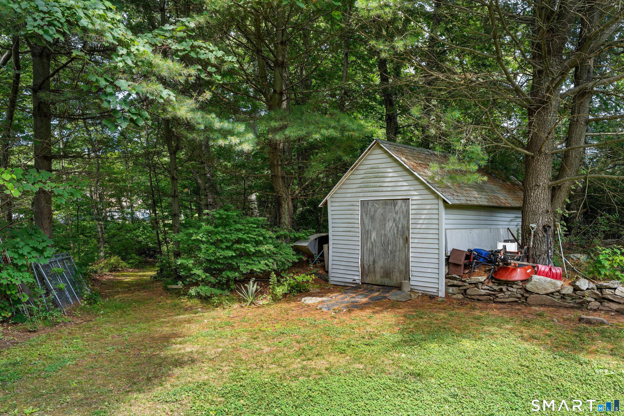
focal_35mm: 25
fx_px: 433
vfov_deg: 51.3
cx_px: 312
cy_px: 208
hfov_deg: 71.5
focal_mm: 25
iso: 320
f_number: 8
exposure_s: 1/80
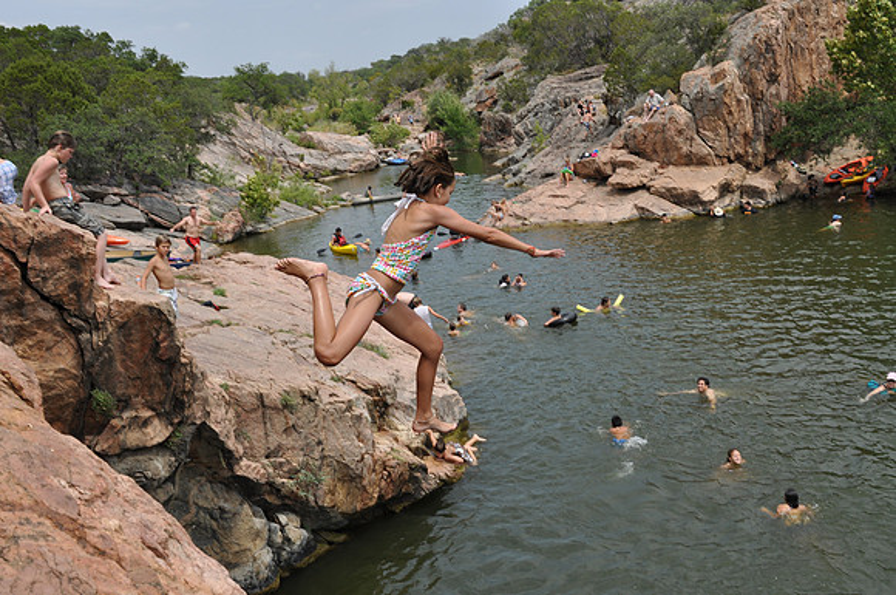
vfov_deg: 36.8
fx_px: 895
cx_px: 448
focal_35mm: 36
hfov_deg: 53.2
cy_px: 298
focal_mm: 24
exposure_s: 1/640
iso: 200
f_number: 8
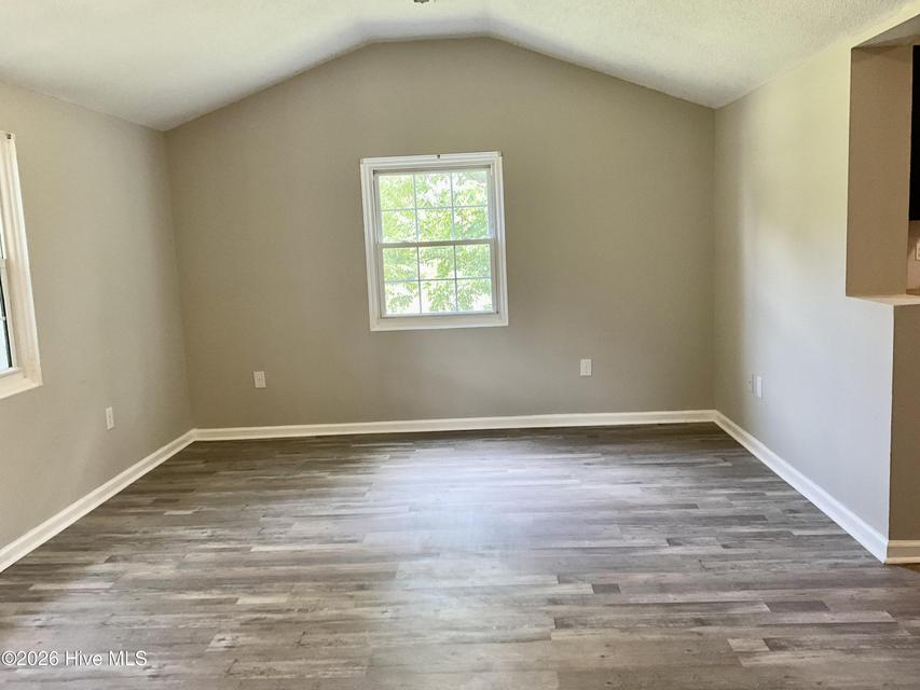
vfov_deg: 48.2
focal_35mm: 29
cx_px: 460
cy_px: 345
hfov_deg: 61.7
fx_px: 771
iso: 80
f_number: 1.8
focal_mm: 3
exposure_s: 1/60
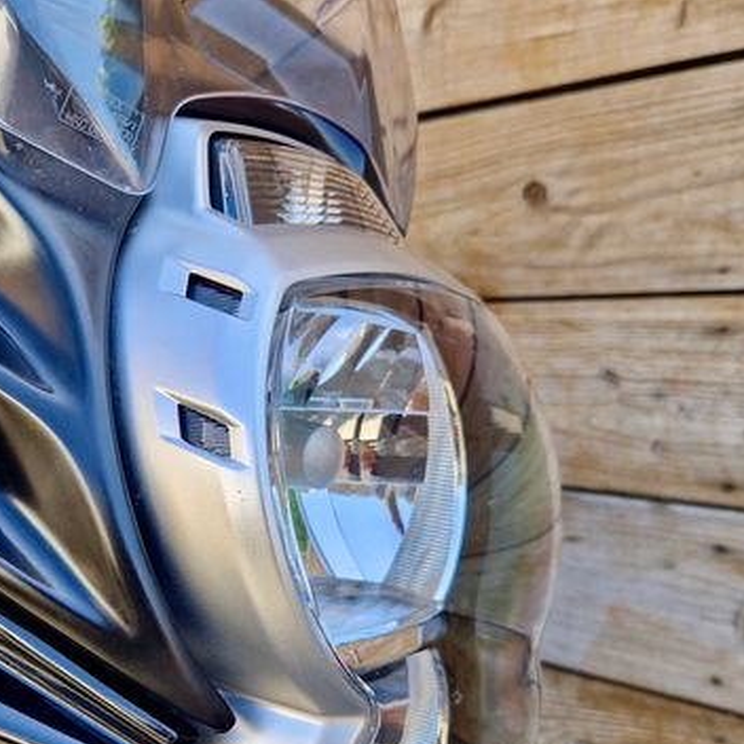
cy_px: 505
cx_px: 258
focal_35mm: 37
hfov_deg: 44.4
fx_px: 900
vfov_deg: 44.2
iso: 50
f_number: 1.8
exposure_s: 1/202
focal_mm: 5.4
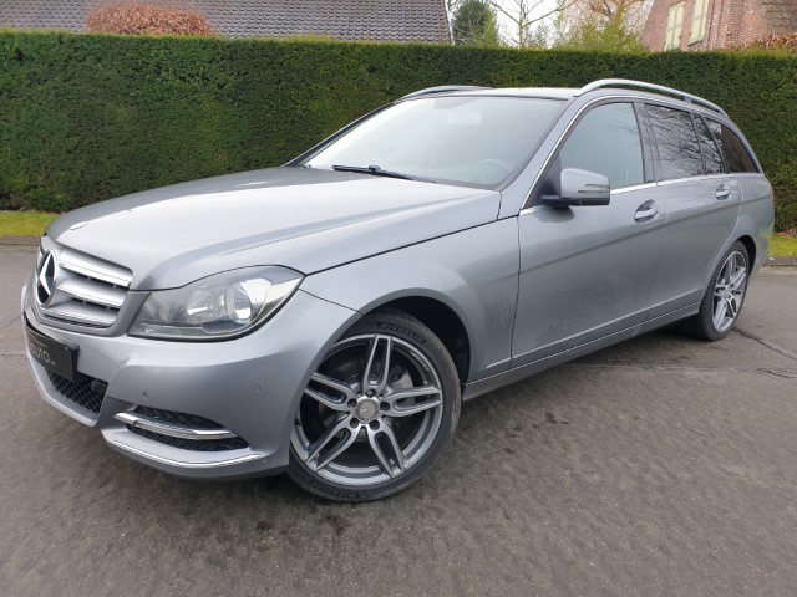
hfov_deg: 67.3
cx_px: 398
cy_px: 298
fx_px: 599
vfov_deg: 53.1
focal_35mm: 26
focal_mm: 4.3
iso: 50
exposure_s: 1/230
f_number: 2.4
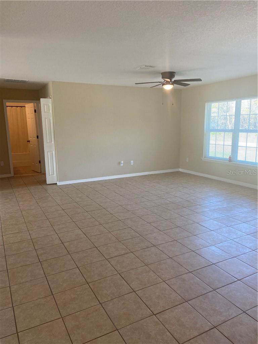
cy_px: 172
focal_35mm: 26
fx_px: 258
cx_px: 129
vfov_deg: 67.3
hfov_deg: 53.1
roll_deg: +1.4
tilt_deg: -11.0
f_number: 1.8
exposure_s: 1/120
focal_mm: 4.25
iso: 100
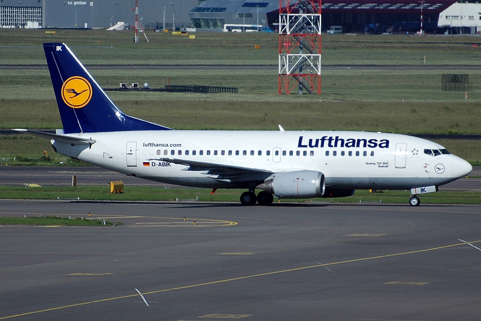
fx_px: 6010
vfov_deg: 3.1
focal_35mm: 450
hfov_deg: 4.6
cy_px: 160
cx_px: 240
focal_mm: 300
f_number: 5.6
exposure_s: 1/1600
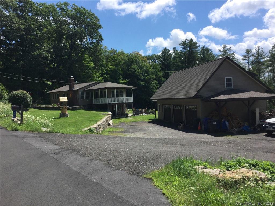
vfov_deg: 45.4
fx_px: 246
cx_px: 138
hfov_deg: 58.4
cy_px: 103
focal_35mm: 31
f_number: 2.4
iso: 25
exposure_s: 1/1664
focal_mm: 3.3
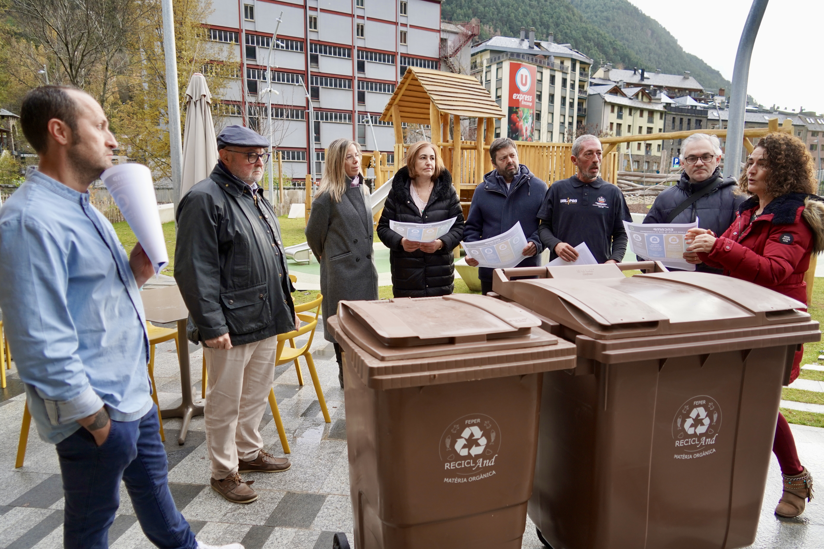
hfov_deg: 69.4
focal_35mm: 26
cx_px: 429
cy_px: 296
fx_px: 595
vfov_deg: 49.5
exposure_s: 1/160
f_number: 4
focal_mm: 24
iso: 400
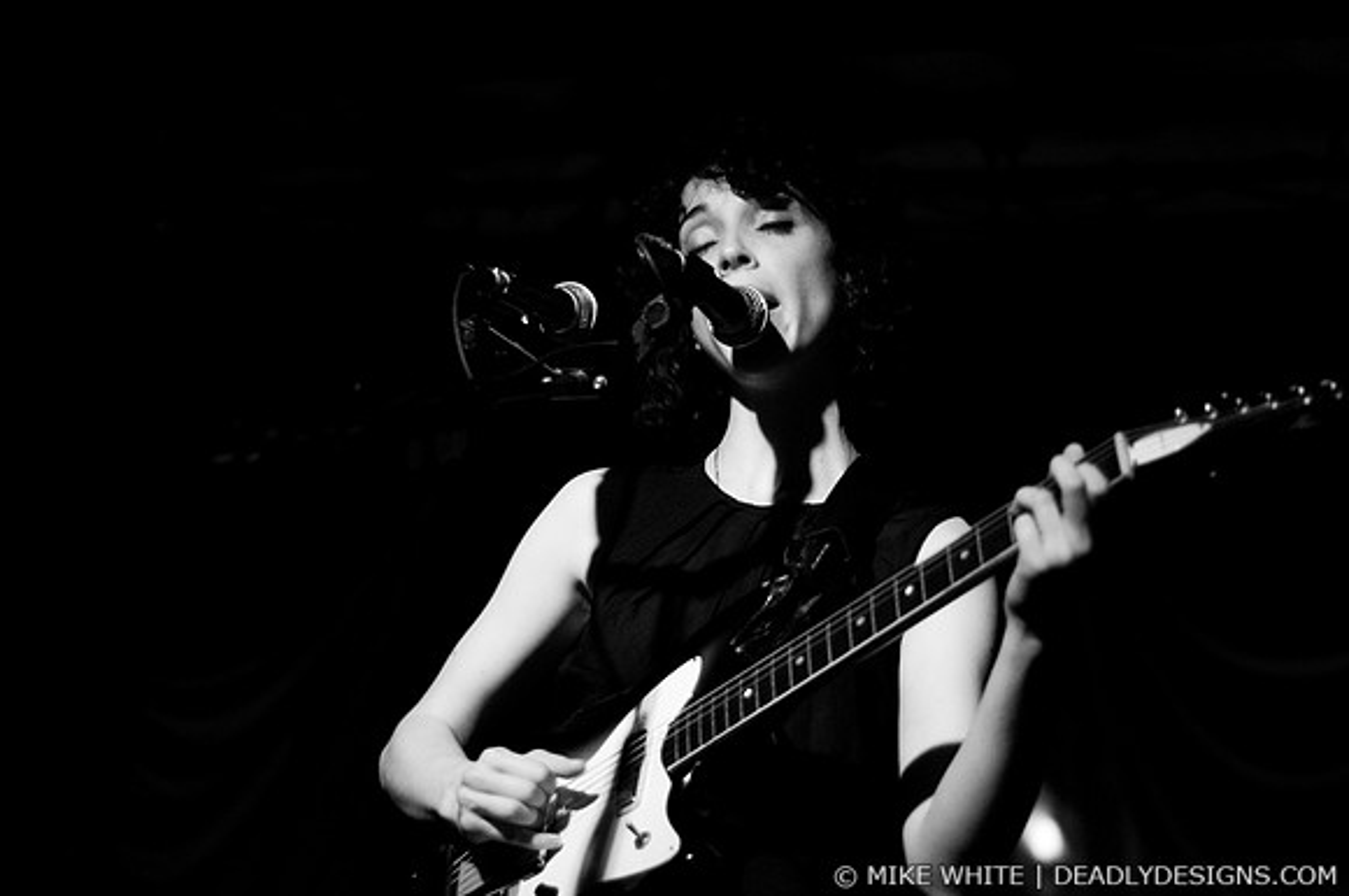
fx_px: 2806
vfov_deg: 18.1
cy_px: 448
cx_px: 674
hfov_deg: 27.0
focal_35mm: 75
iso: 800
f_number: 1.8
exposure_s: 1/30
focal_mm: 50
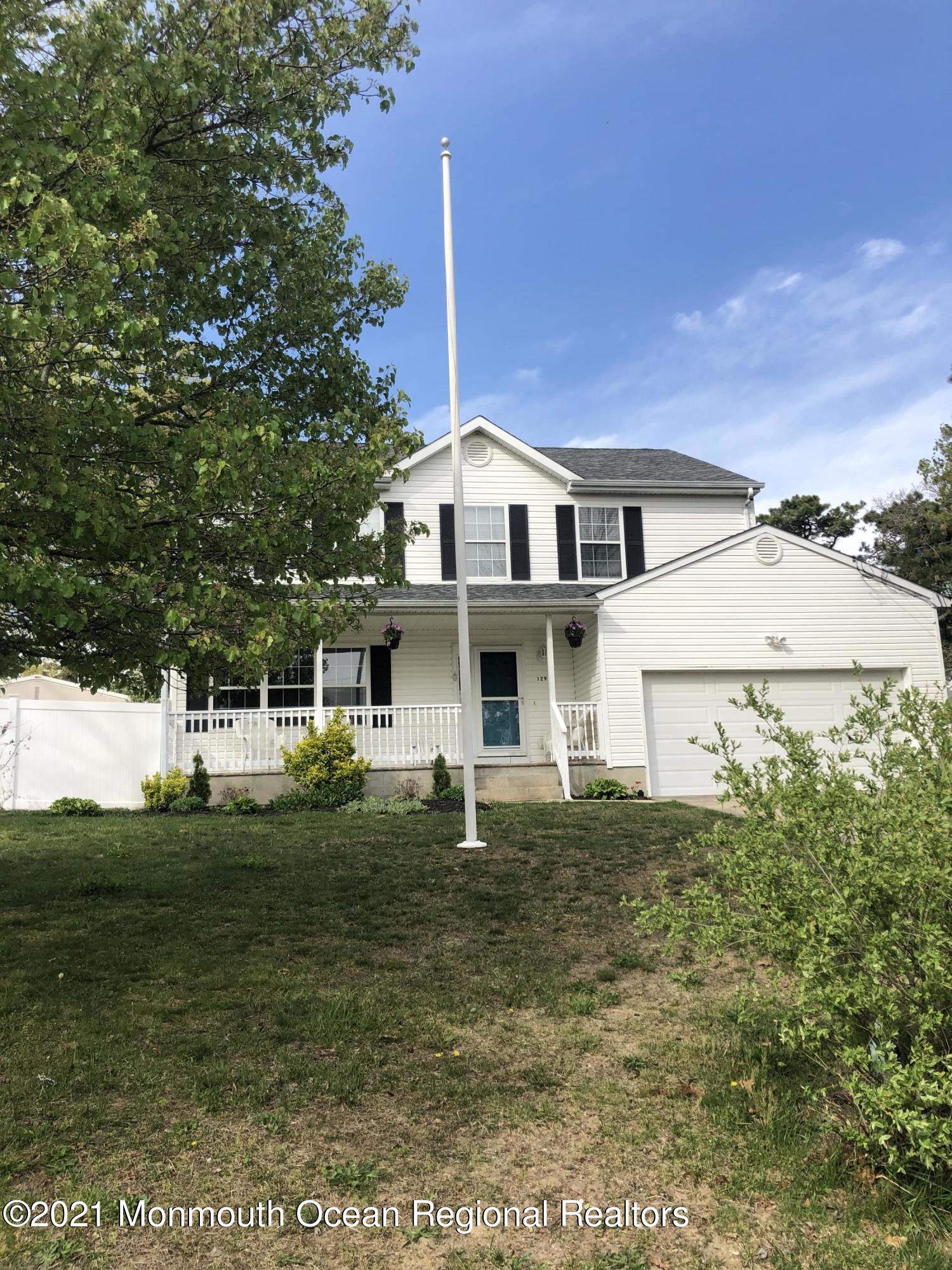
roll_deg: +2.2
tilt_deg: +8.6
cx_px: 476
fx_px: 1027
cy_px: 635
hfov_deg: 49.7
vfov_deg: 63.4
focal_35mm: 28
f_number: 1.8
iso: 20
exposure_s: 1/1200
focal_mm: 3.99
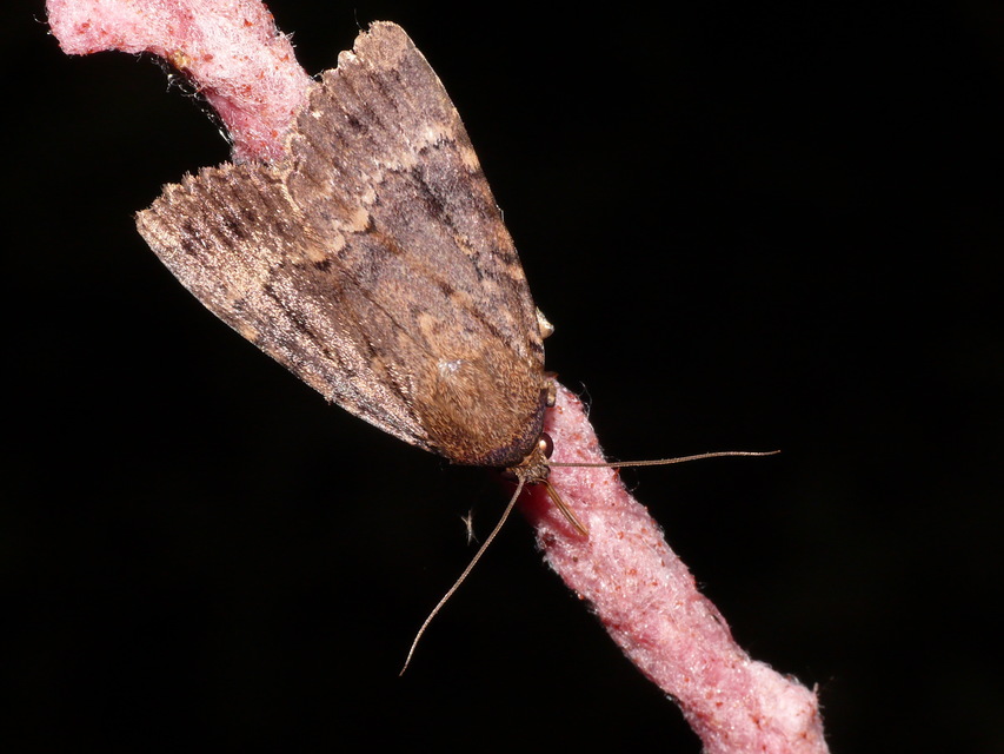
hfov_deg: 15.3
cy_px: 377
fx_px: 3742
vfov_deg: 11.5
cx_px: 502
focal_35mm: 129
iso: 200
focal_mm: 27.3
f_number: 11
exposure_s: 1/640
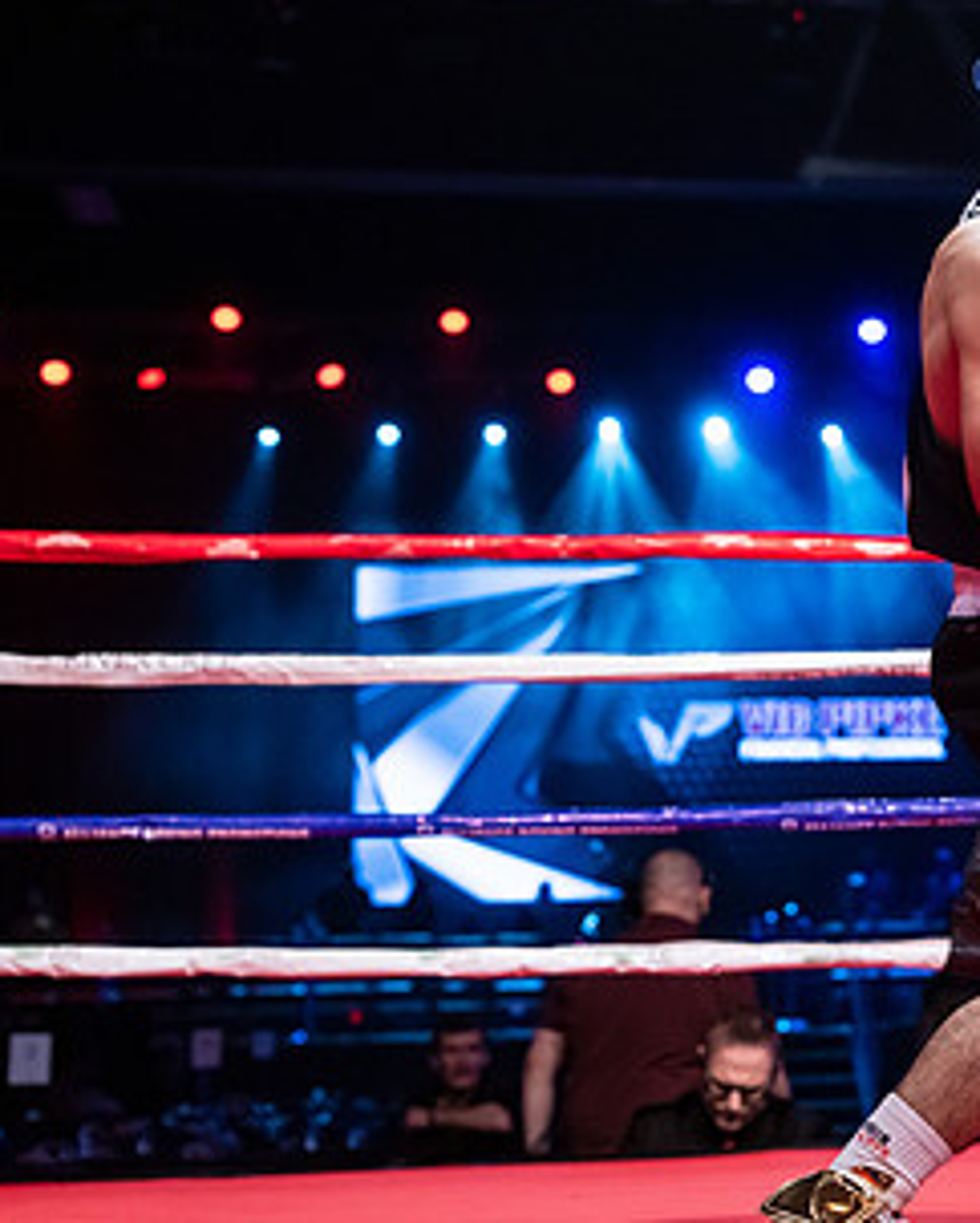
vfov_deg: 23.5
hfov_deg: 18.1
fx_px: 2934
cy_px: 452
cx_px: 1158
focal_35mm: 81
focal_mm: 45
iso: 4000
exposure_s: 1/1000
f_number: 2.8
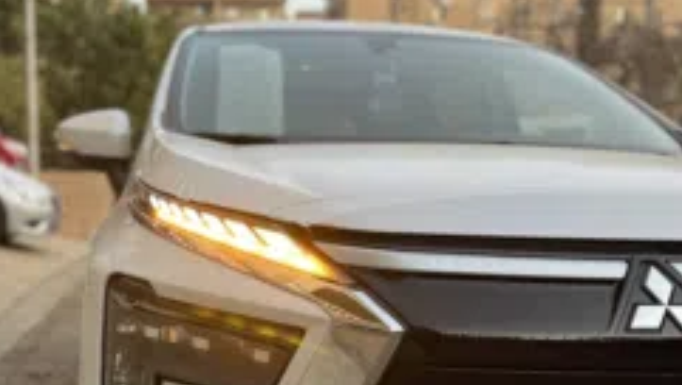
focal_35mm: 47
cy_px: 286
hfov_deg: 43.4
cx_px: 260
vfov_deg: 25.2
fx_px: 851
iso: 32
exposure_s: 1/122
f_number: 1.6
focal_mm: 5.1
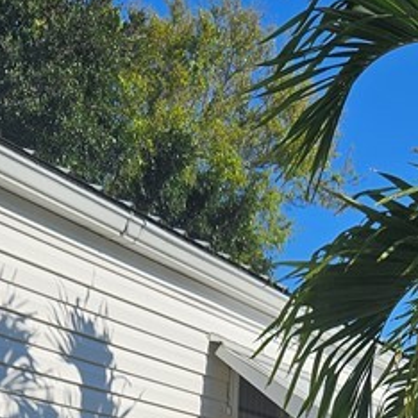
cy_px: 618
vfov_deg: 17.6
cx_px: 248
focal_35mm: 89
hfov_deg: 19.5
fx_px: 1216
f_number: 1.8
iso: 25
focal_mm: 5.4
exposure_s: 1/3075
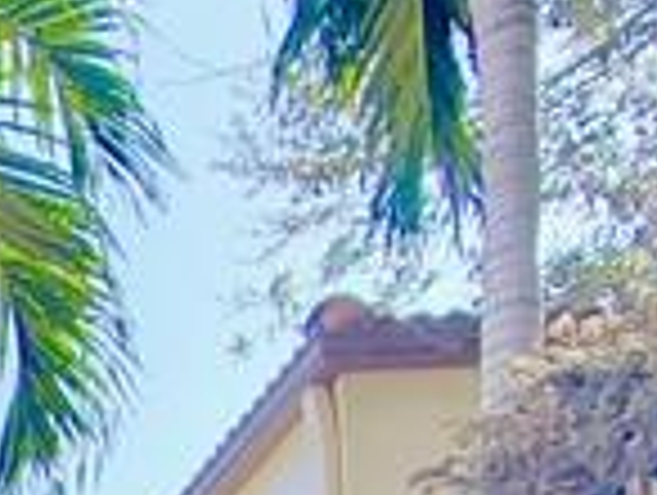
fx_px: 1730
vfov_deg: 12.6
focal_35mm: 91
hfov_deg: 15.4
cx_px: -792
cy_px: 1202
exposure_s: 1/143
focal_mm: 1.8
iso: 50
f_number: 2.2
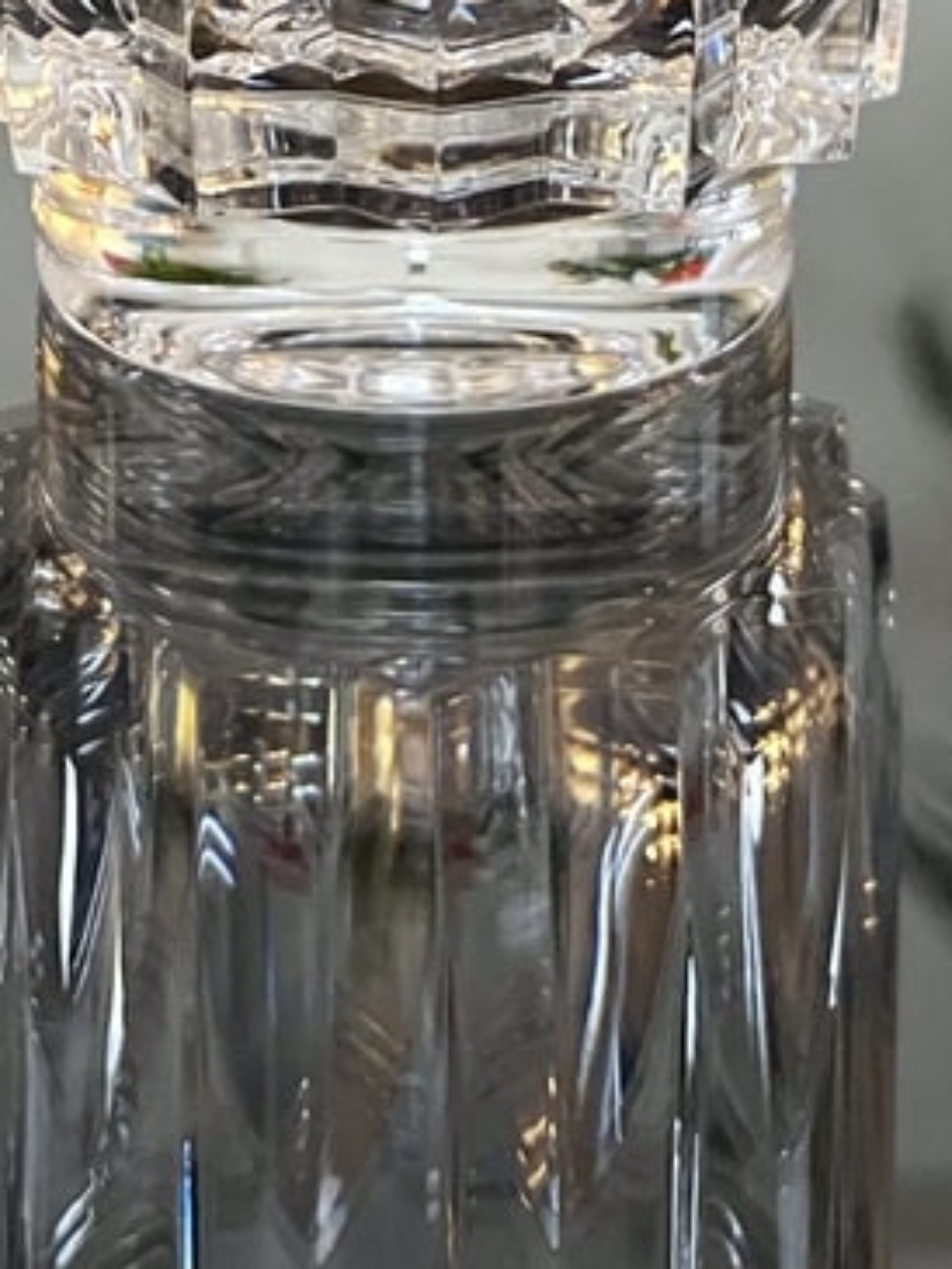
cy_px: -313
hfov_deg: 20.2
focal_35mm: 73
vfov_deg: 23.9
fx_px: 2675
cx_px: 424
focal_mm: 5.7
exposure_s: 1/50
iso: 320
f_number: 1.5
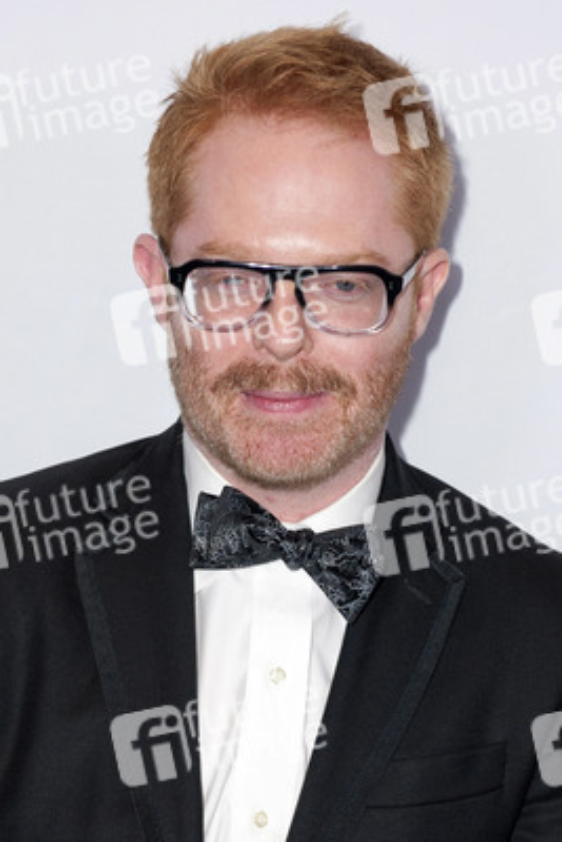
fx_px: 1450
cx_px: 281
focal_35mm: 62
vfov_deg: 32.4
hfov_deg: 21.9
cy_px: 421
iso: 500
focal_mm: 62
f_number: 4.5
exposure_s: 1/400
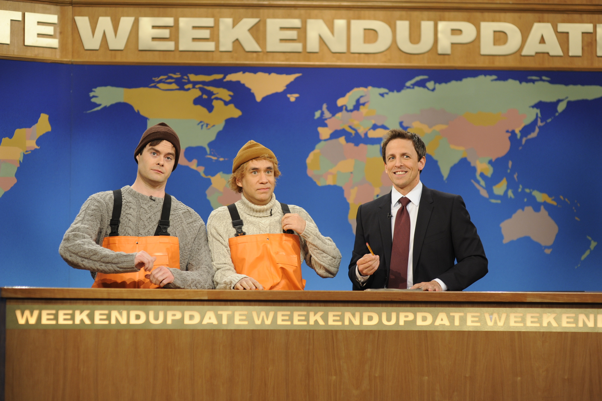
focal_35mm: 85
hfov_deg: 23.9
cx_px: 301
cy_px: 200
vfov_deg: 16.1
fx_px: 1420
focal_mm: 85
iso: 1000
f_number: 2.8
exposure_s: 1/125
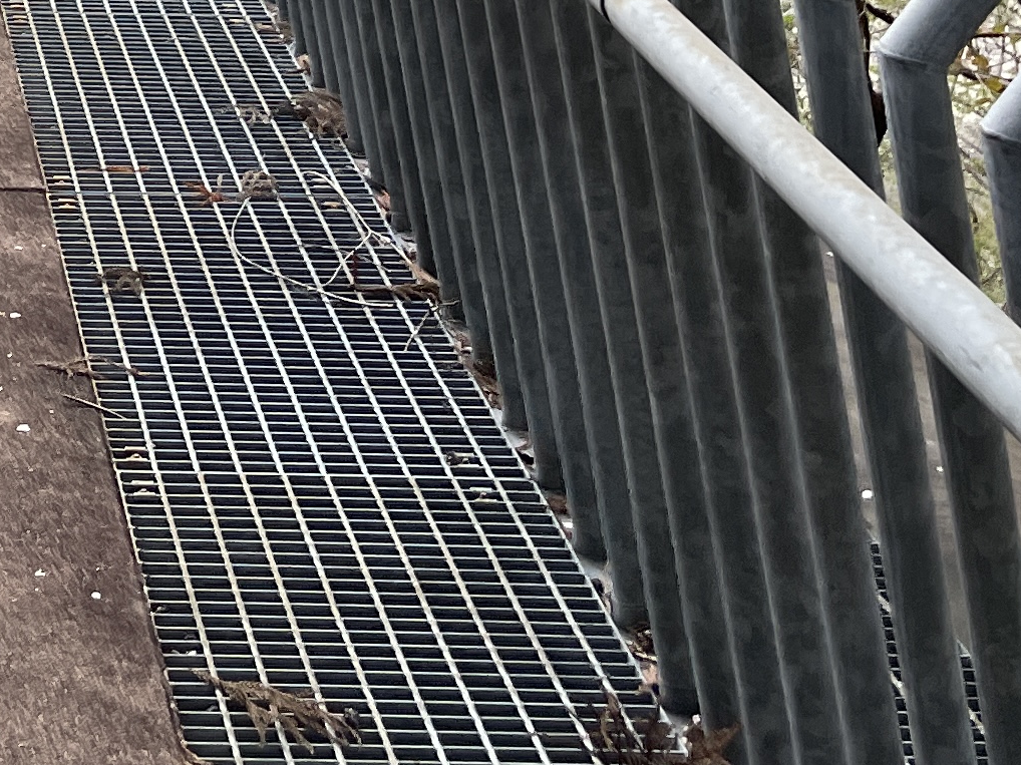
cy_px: -714
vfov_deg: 12.7
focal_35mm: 103
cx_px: -236
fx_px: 3037
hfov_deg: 18.0
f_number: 1.6
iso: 32
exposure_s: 1/502
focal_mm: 4.2
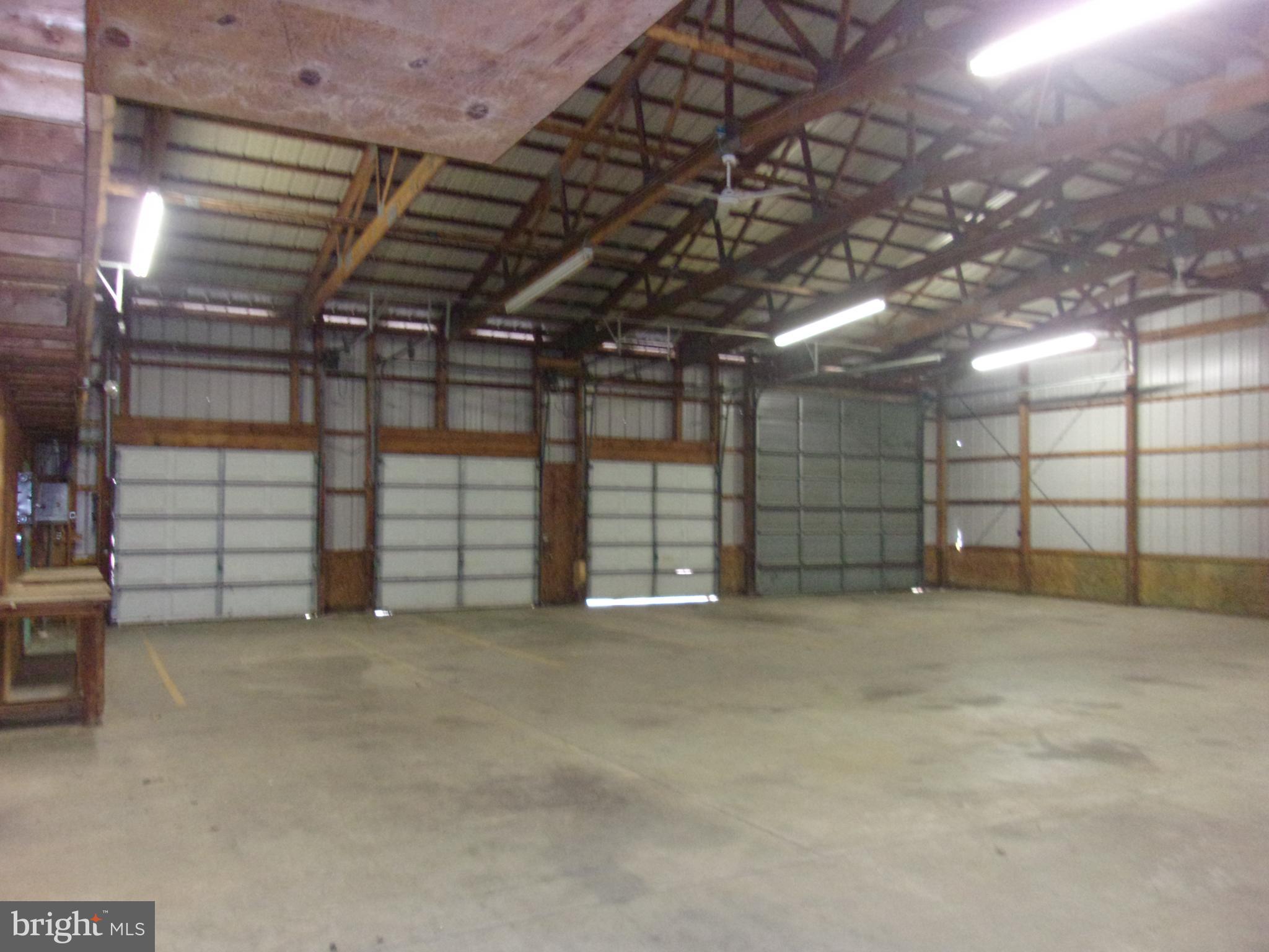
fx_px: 990
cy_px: 476
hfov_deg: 65.3
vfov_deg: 51.4
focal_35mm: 27
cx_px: 634
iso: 714
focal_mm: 4.9
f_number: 3
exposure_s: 1/17
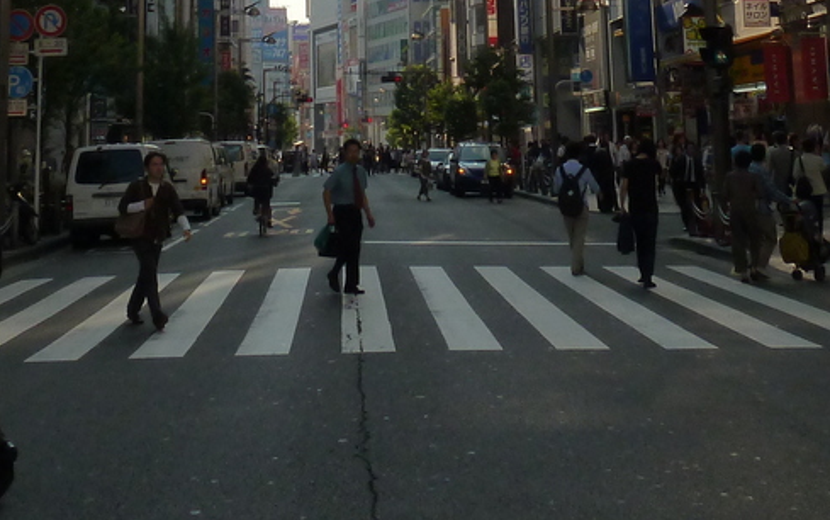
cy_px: -184
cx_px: 392
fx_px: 1471
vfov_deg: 18.4
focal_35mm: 65
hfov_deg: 31.5
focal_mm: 4.1
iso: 125
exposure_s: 1/500
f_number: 5.6
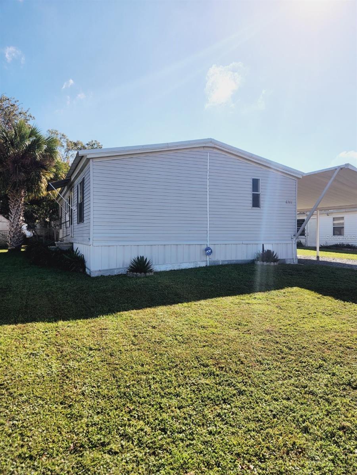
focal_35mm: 23
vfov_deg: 73.9
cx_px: 178
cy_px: 238
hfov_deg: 58.9
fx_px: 316
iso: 20
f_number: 1.8
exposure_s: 1/2105
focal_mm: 5.4
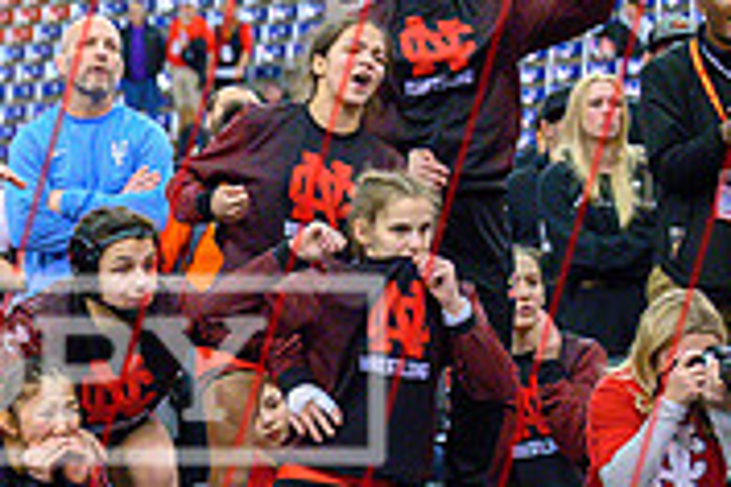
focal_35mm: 264
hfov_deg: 7.7
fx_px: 5360
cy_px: 495
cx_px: -348
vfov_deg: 5.2
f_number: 2.8
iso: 4000
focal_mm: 70
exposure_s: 1/800
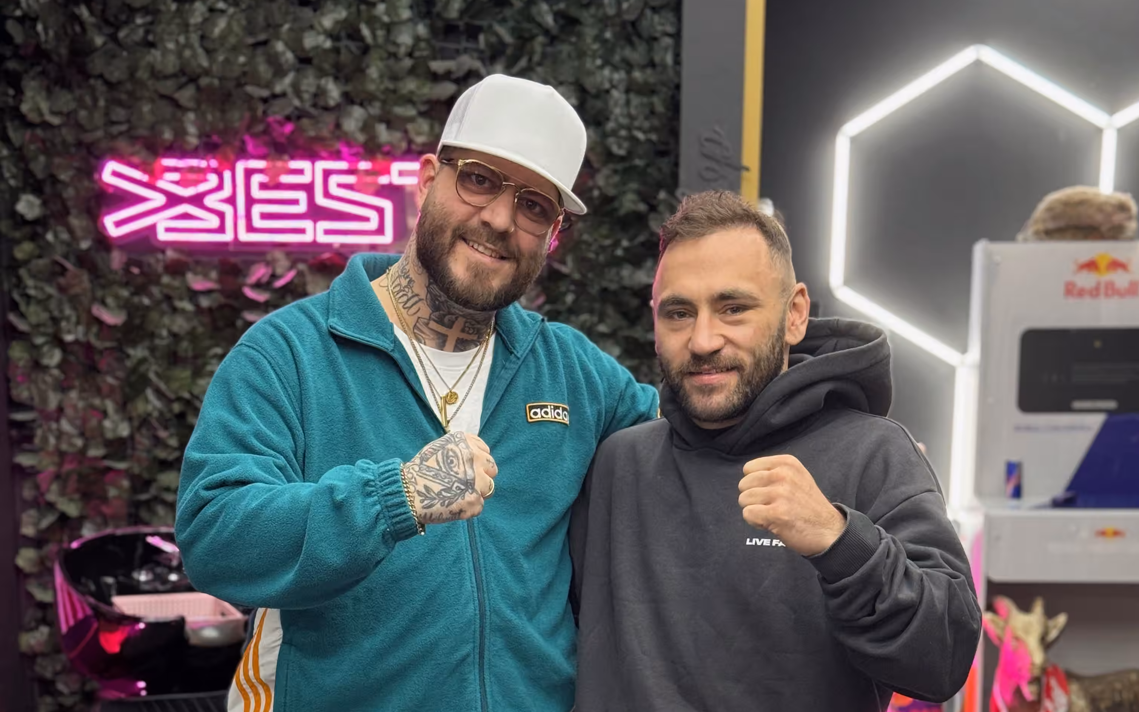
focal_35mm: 68
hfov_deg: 30.2
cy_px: 732
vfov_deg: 18.6
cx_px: 570
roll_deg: -1.4
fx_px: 2111
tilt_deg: -9.0
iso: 50
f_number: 1.78
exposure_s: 1/50
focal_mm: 6.76
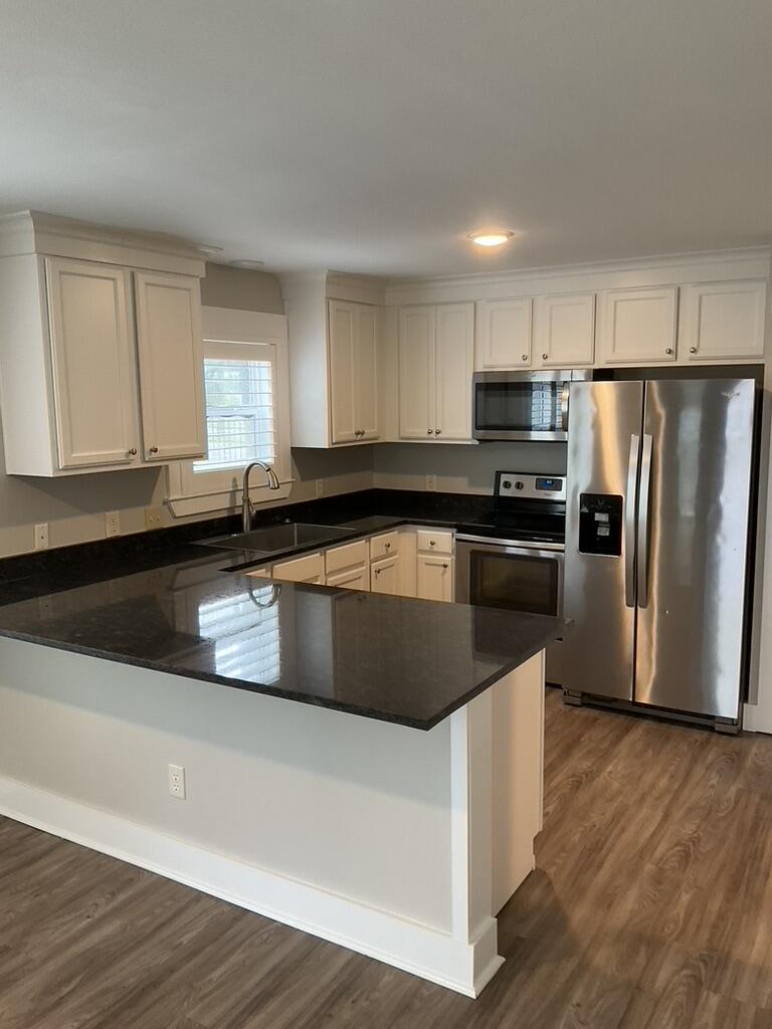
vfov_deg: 61.7
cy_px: 514
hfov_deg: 48.2
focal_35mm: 29
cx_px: 386
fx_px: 862
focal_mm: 3
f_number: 1.8
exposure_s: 1/60
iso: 125
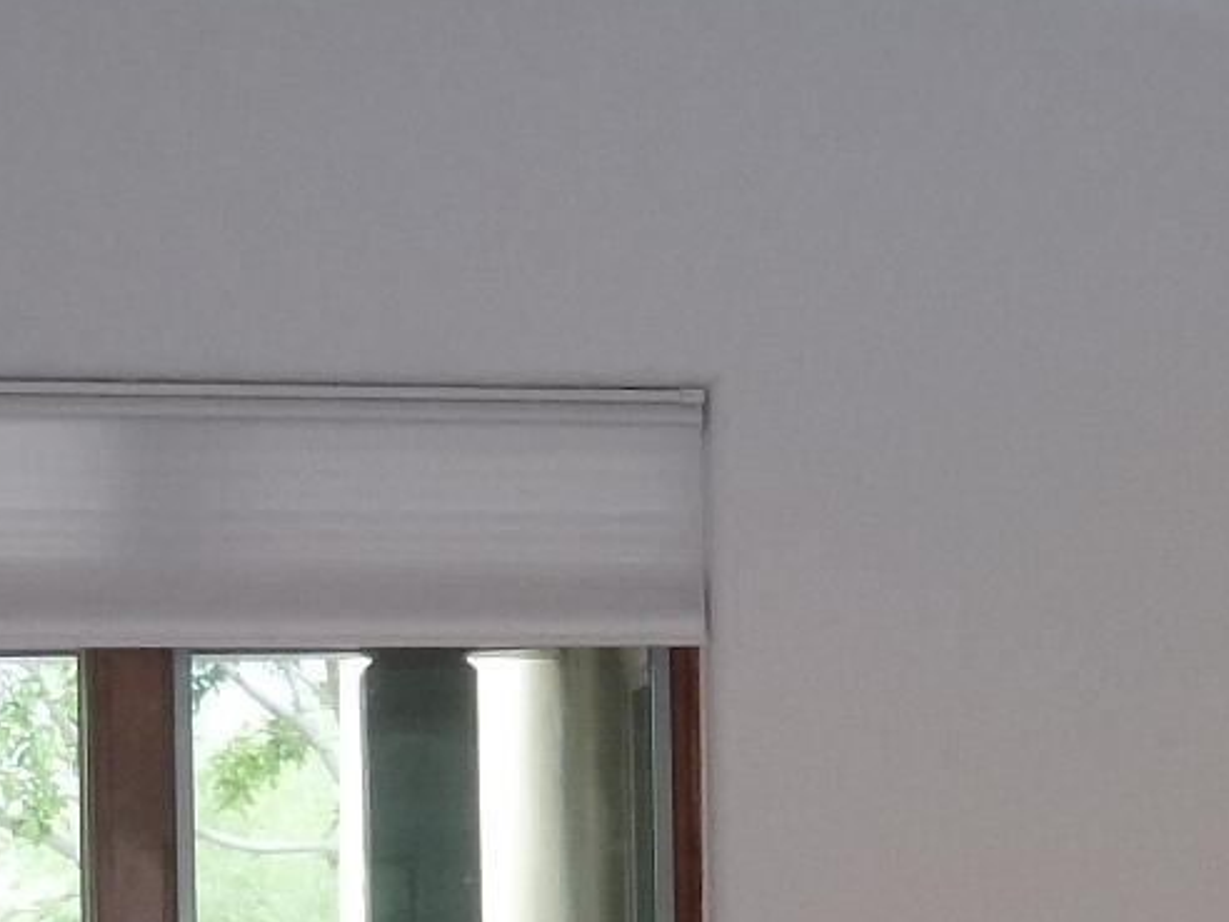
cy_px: 1129
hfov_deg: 15.6
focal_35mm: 125
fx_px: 4438
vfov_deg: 11.6
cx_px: 1039
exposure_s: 1/60
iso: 250
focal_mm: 5.4
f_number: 3.5
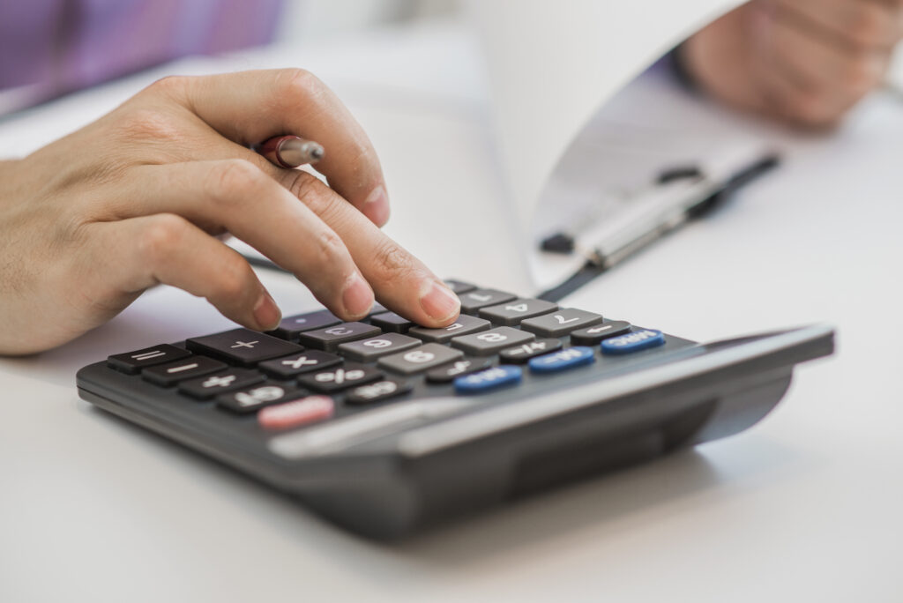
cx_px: 452
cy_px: 302
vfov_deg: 16.1
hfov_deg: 23.9
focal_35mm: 85
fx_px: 2133
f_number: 2.8
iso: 320
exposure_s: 1/100
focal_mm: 85
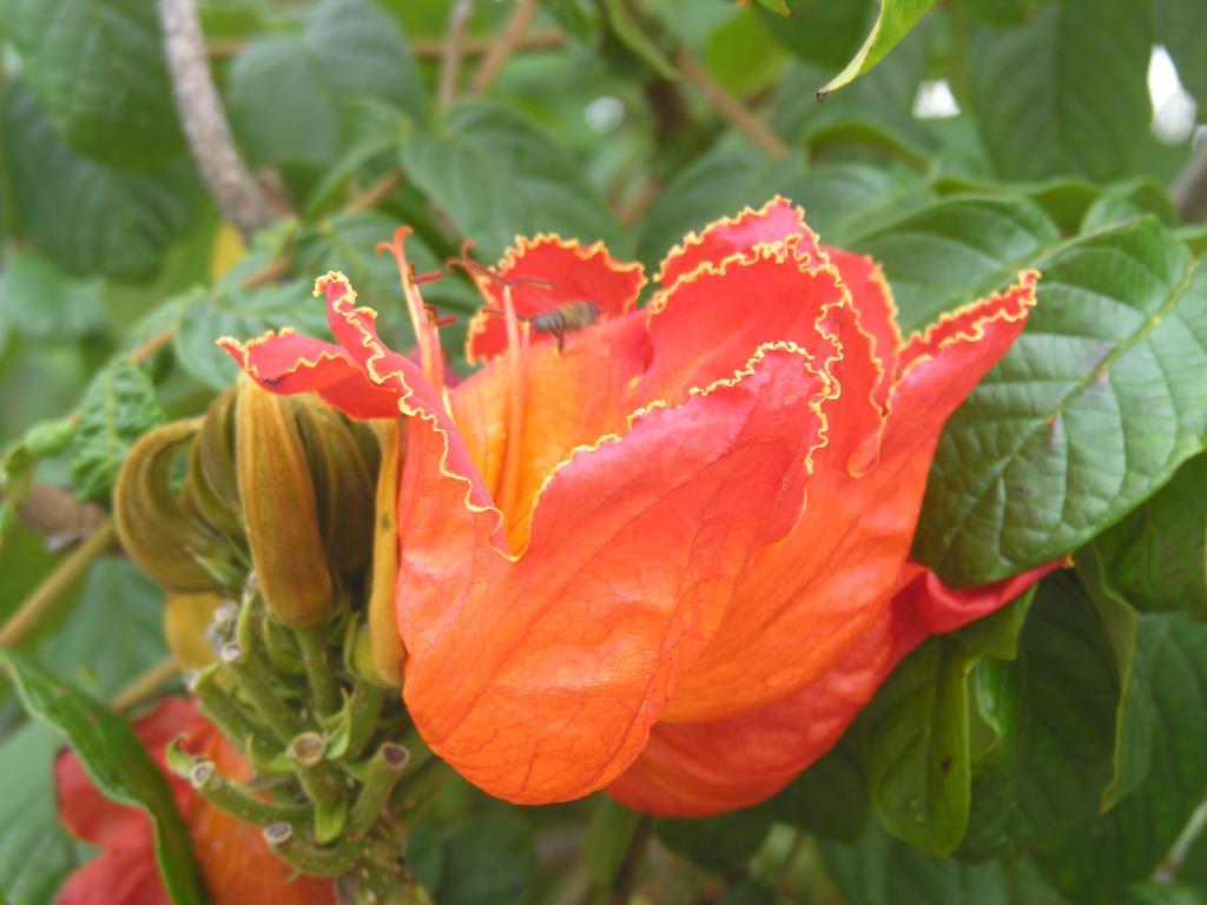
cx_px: 604
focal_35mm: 104
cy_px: 452
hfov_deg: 18.9
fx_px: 3626
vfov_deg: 14.2
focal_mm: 26.5
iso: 50
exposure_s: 1/38.4
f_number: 3.7
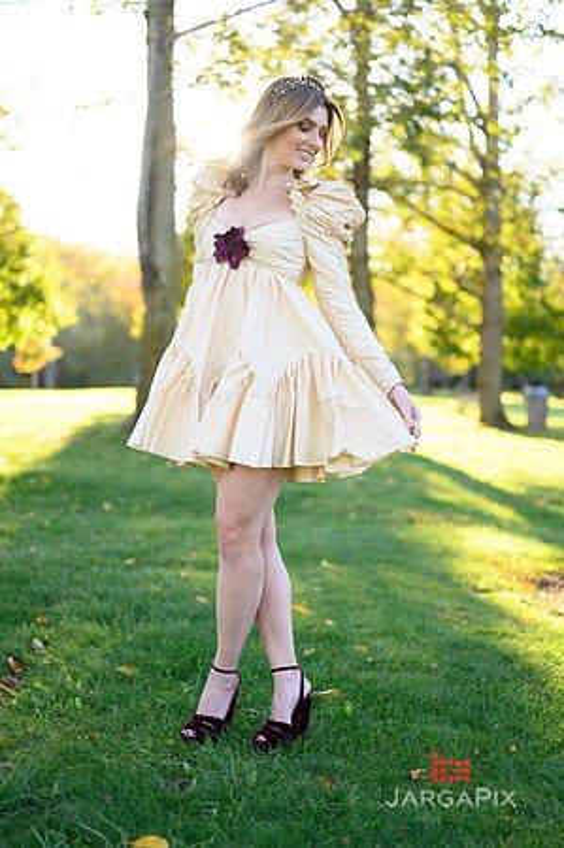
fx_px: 1178
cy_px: 424
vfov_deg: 39.6
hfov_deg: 26.9
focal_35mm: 50
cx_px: 282
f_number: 2
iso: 320
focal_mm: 50
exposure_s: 1/800
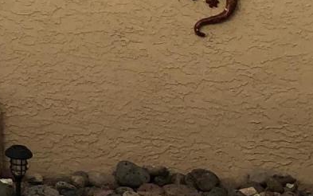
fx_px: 1289
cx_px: -251
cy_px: -252
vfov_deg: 8.1
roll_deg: -1.0
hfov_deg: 12.6
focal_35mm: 151
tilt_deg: +5.0
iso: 32
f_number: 1.8
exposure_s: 1/120
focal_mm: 3.99
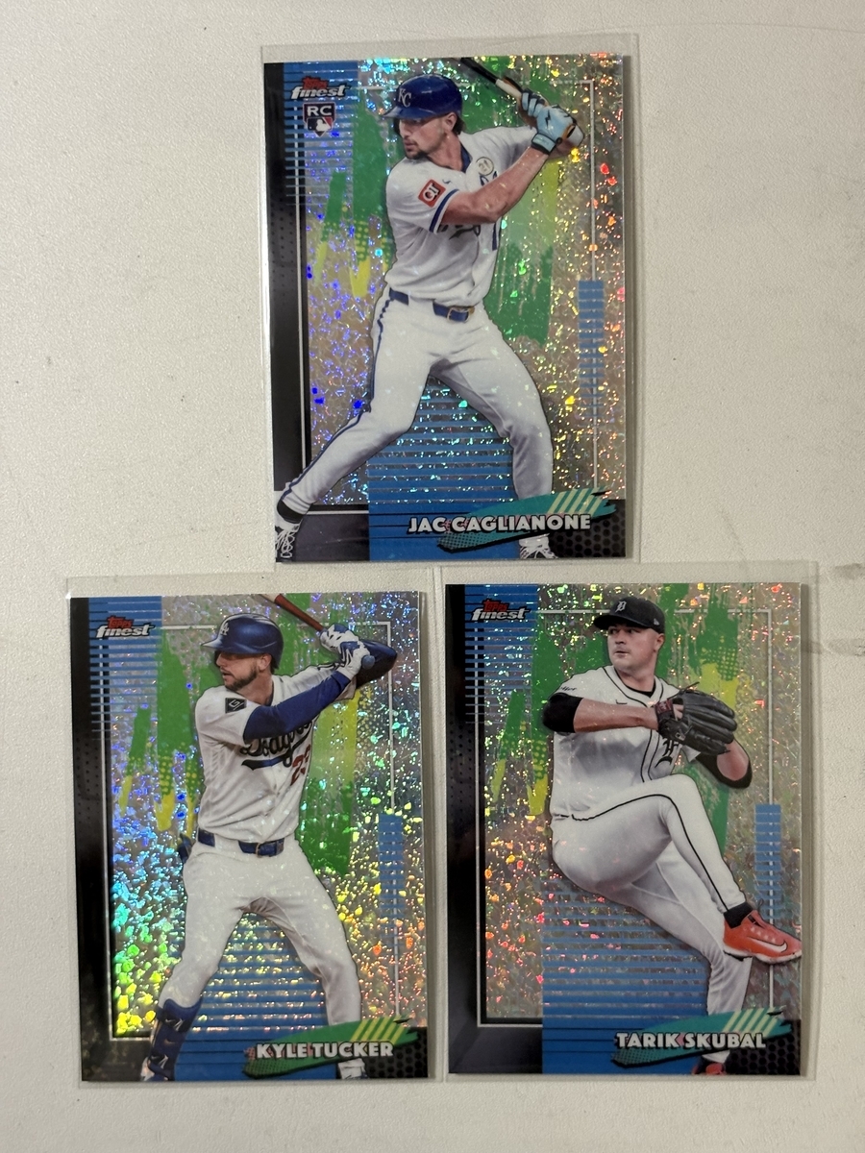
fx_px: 1733
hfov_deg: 28.0
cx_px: 432
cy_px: 576
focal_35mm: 52
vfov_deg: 36.8
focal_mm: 5.96
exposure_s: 1/40
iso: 200
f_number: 1.6
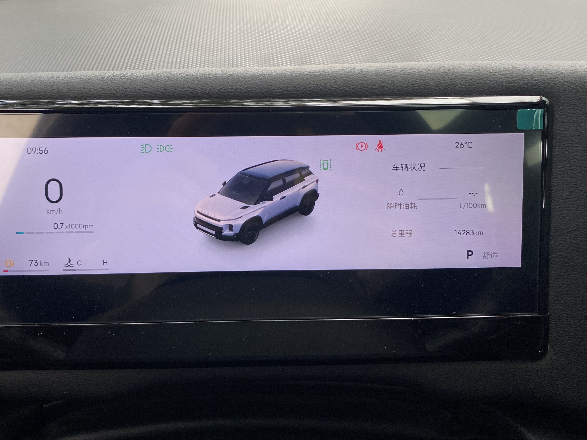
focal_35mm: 34
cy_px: 173
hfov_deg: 53.7
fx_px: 577
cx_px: 247
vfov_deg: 41.6
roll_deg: -0.3
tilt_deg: -19.9
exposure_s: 1/122
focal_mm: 4.25
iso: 100
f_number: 1.8
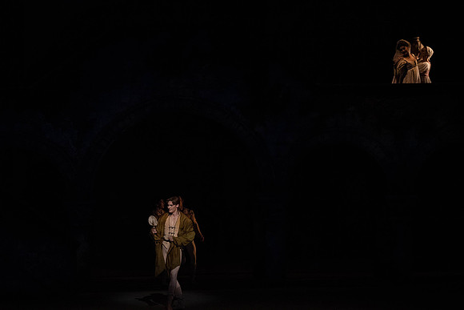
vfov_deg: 7.4
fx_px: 2385
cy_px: 155
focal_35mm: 185
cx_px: 232
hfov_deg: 11.1
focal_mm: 185
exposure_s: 1/250
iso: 8000
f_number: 5.6
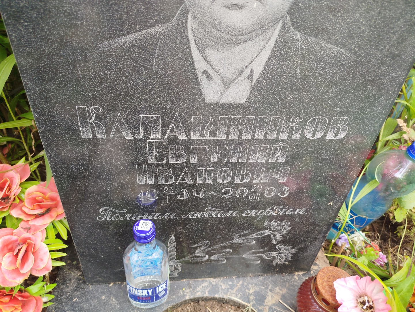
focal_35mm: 24
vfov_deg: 56.8
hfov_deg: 71.6
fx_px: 288
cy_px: 156
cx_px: 208
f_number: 1.7
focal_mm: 5.31
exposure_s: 1/100
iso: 50
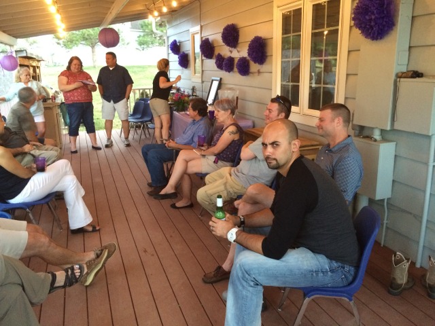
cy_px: 163
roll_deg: +1.2
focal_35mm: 29
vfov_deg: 48.2
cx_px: 218
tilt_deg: -16.0
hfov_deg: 61.7
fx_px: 364
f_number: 2.2
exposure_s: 1/15
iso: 320
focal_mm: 4.15
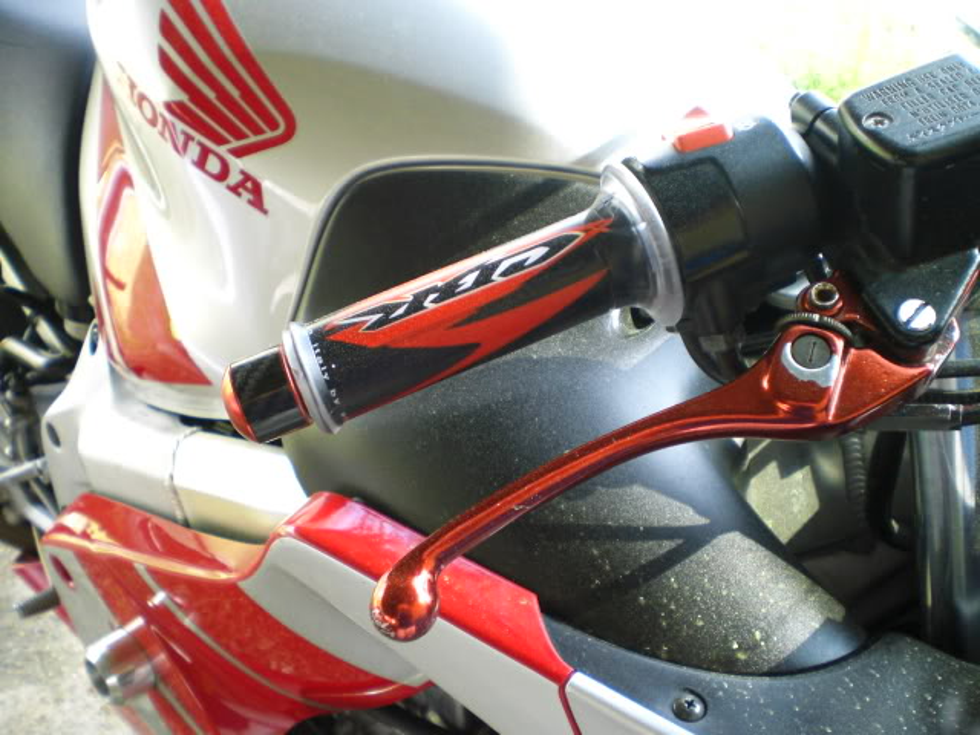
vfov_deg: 37.7
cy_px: 368
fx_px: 1076
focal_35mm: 38
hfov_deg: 49.0
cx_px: 490
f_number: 3.1
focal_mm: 6.3
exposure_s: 1/60
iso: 200
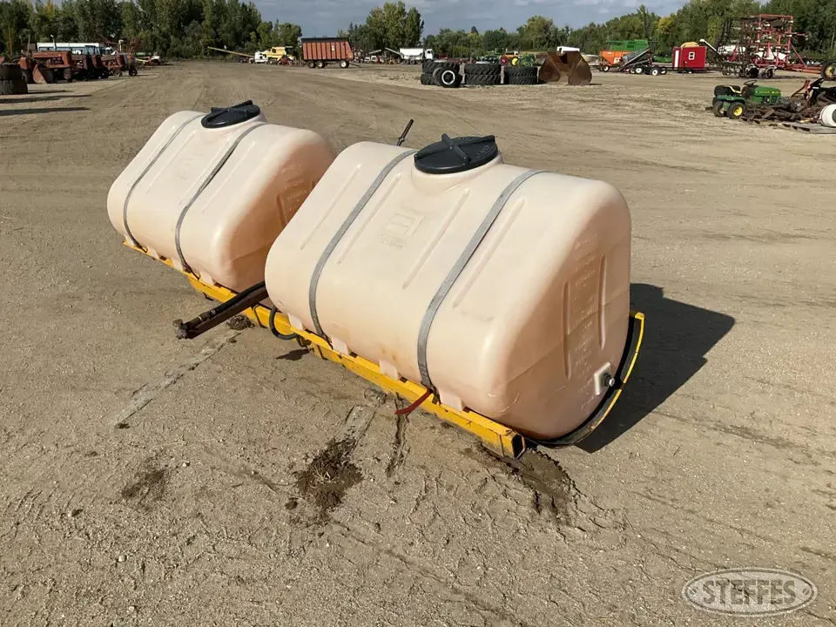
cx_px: 418
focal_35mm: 29
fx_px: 700
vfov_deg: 48.2
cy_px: 314
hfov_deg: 61.7
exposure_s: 1/3534
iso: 25
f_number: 1.8
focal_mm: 3
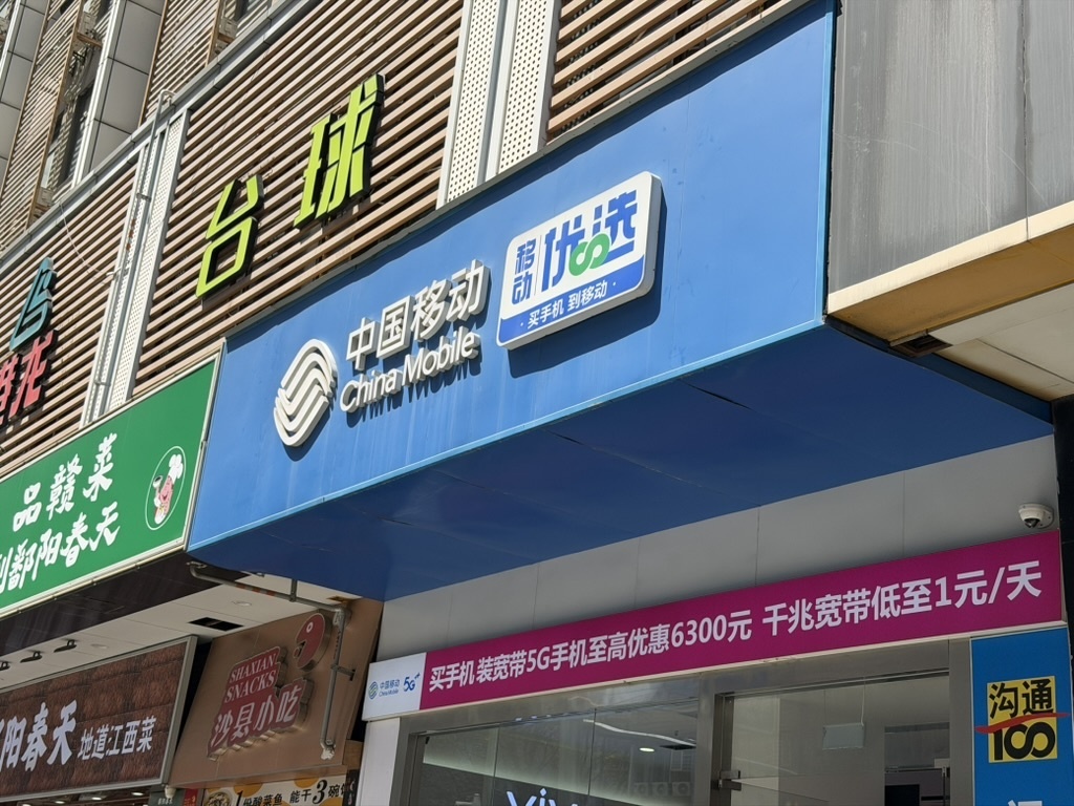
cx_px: 537
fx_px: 1489
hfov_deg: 39.7
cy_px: 403
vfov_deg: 30.3
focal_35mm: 48
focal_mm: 6.76
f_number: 1.78
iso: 64
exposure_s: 1/3096
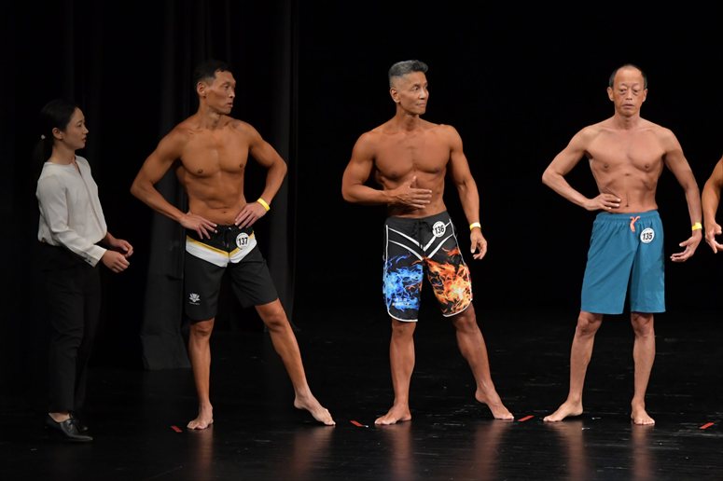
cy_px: 240
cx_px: 362
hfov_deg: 8.6
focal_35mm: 240
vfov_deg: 5.7
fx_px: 4818
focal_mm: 160
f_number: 5.6
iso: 3200
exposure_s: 1/400
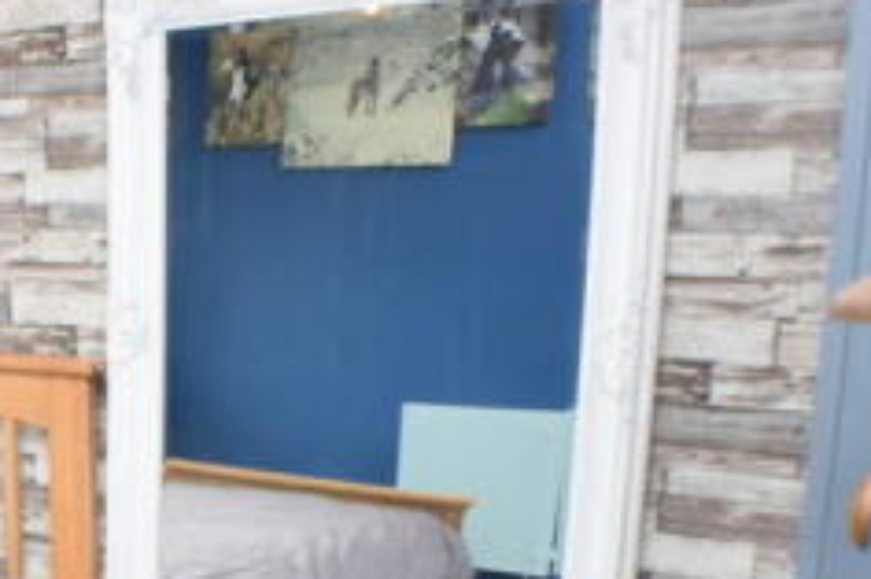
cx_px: -131
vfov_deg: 17.6
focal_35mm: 75
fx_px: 1813
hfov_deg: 24.8
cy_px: 610
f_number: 4
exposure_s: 1/60
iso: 800
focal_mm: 18
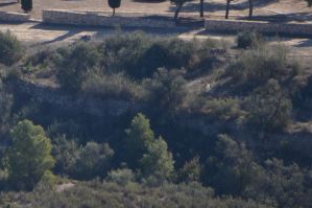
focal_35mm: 1203
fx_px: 10420
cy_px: -49
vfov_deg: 1.1
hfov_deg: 1.7
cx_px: -91
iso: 100
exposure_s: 1/400
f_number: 5.6
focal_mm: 300
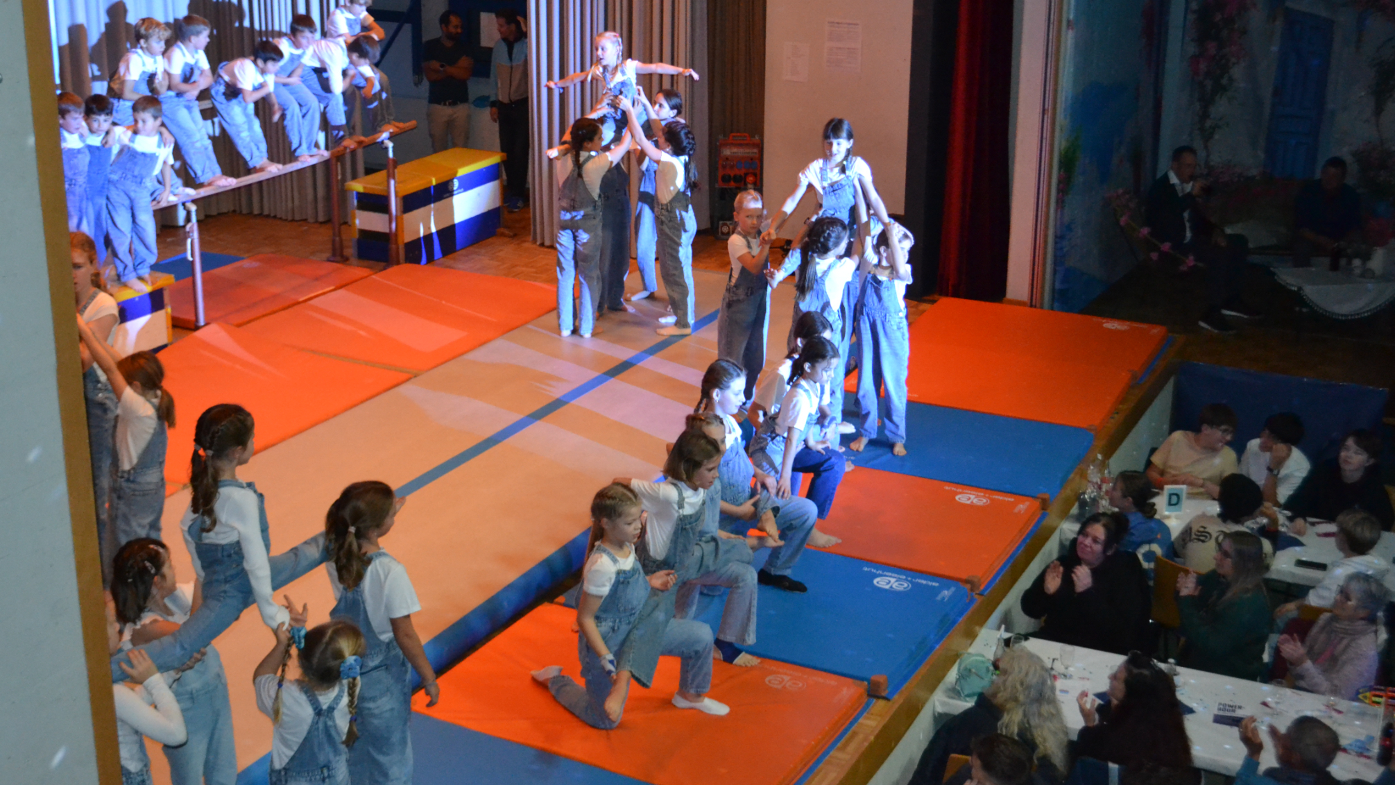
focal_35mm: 48
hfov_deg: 42.9
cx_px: 689
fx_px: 1775
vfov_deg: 24.9
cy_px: 329
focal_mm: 30
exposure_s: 1/60
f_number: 4.5
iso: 3200
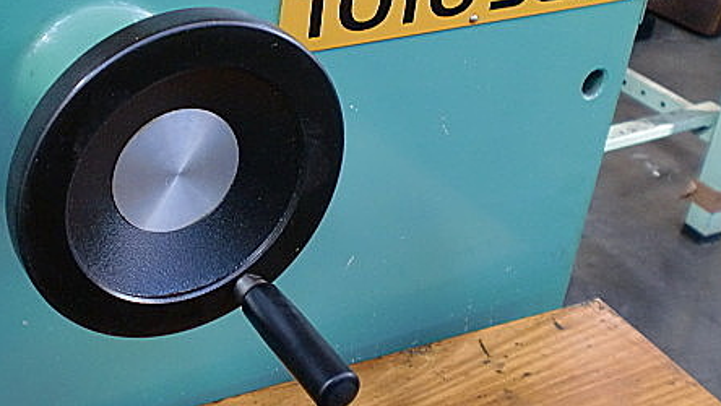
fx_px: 1052
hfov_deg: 37.5
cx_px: 244
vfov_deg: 21.8
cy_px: 187
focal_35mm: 55
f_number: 3.1
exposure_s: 1/60
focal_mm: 6.3
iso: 250
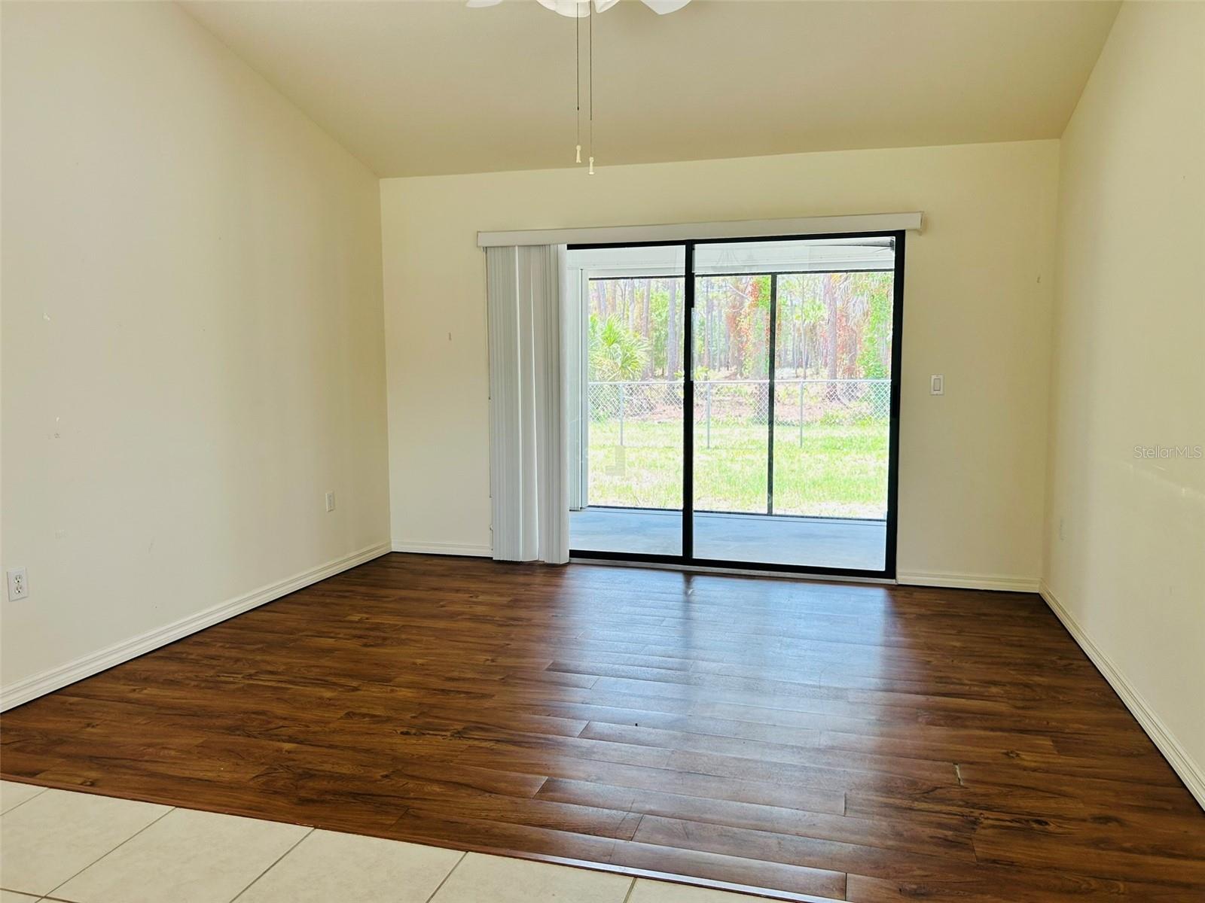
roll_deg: -0.1
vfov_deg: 53.1
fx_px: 905
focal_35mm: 26
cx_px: 602
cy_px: 452
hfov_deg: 67.3
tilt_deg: -5.4
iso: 50
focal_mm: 5.7
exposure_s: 1/150
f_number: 1.5
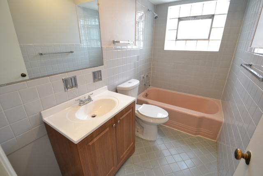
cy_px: 88
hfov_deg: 100.4
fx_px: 110
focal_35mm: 15
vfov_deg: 77.4
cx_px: 132
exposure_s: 1/60
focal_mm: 10
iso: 800
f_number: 3.5
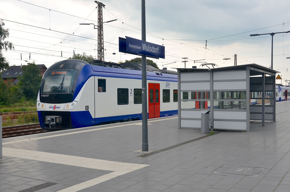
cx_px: 145
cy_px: 96
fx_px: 338
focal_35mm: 42
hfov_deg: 46.5
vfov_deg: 31.8
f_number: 7.1
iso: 100
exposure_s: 1/200
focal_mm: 28
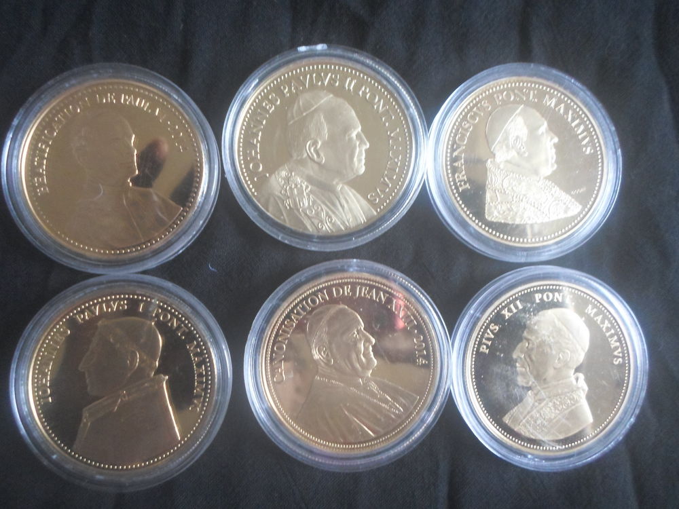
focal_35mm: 25
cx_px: 340
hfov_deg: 69.4
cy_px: 254
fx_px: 490
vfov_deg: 54.9
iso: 400
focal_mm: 4.5
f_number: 2.5
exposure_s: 1/30
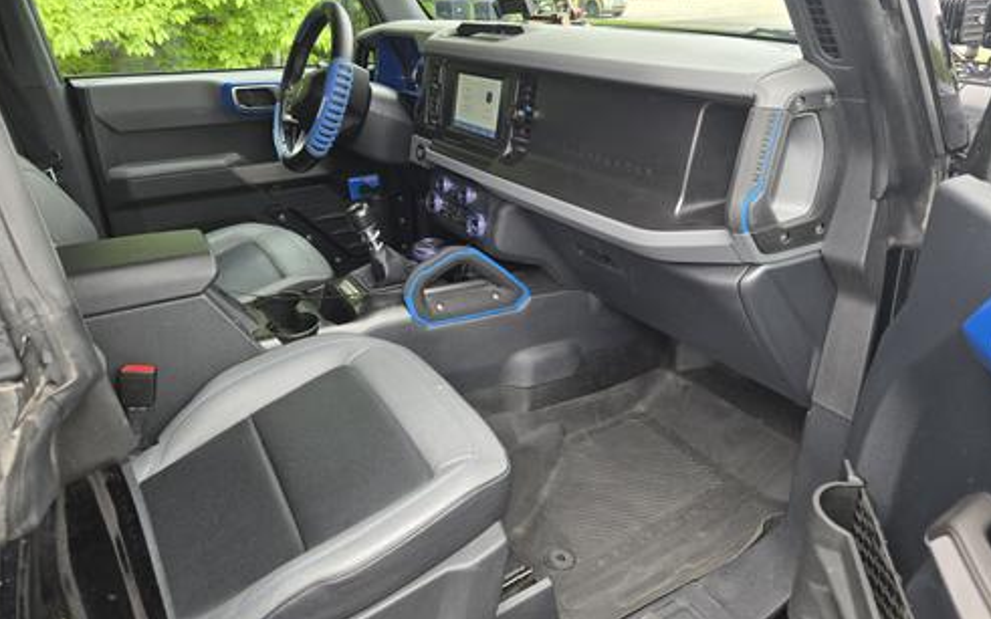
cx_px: 490
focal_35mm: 25
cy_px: 292
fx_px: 675
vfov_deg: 49.3
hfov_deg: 72.5
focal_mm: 5.4
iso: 100
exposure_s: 1/508
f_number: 1.8
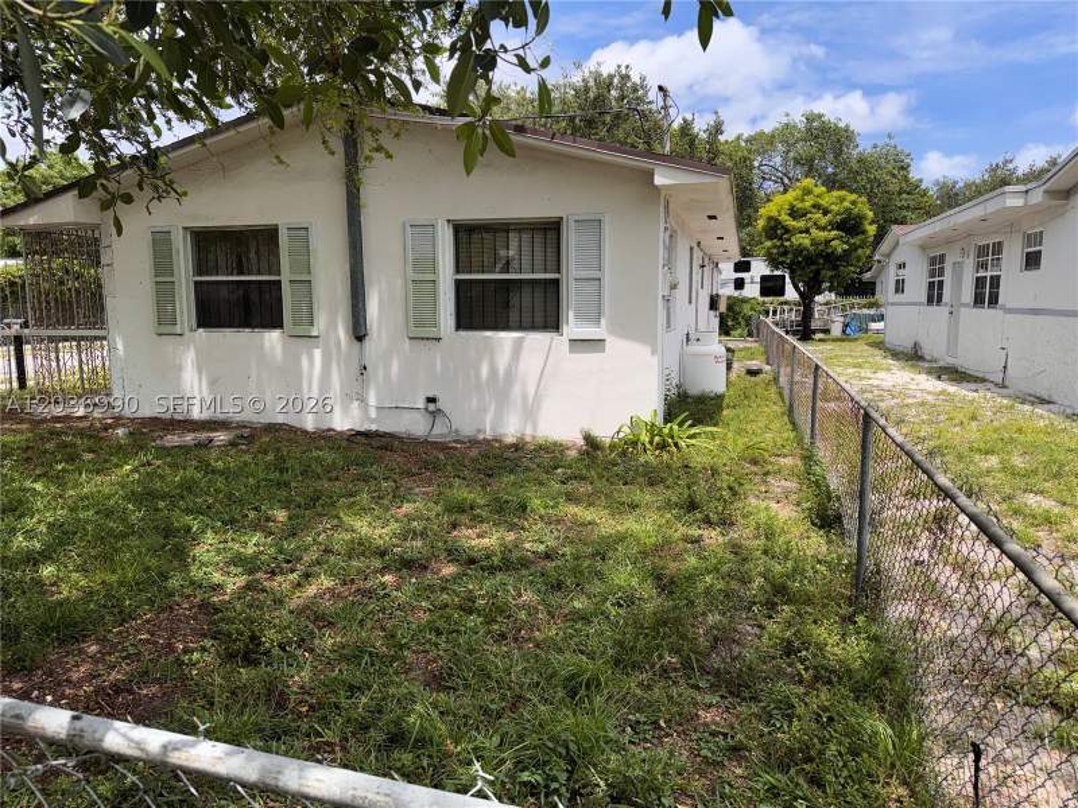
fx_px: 747
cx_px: 539
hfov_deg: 71.6
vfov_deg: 56.8
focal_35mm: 24
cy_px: 404
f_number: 1.78
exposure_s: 1/4310
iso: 50
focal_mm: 6.76
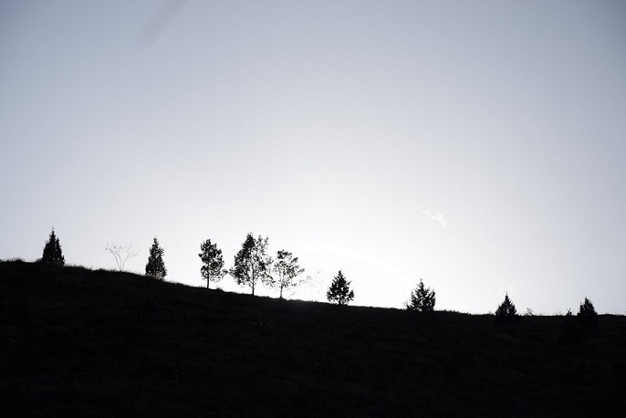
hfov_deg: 13.0
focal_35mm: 158
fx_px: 2740
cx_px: 313
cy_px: 209
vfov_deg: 8.7
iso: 100
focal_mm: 105
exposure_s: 1/1000
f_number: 8
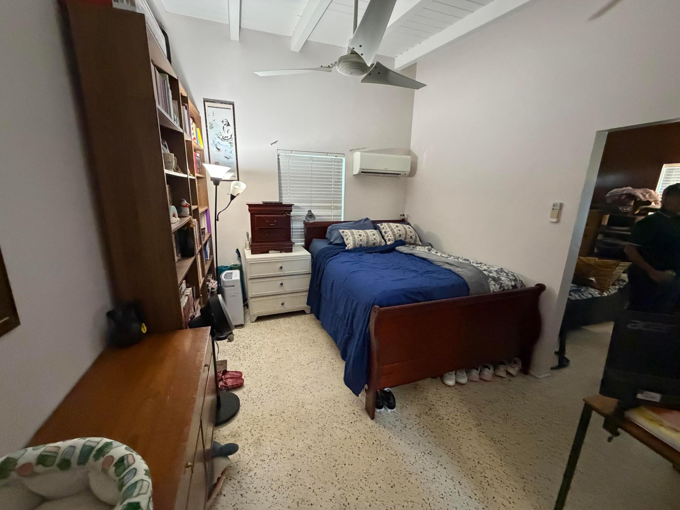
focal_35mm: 14
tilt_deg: -13.5
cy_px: 255
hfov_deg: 102.1
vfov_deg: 85.7
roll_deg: -1.6
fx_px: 275
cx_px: 340
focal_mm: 2.22
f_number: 2.2
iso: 1000
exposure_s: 1/60
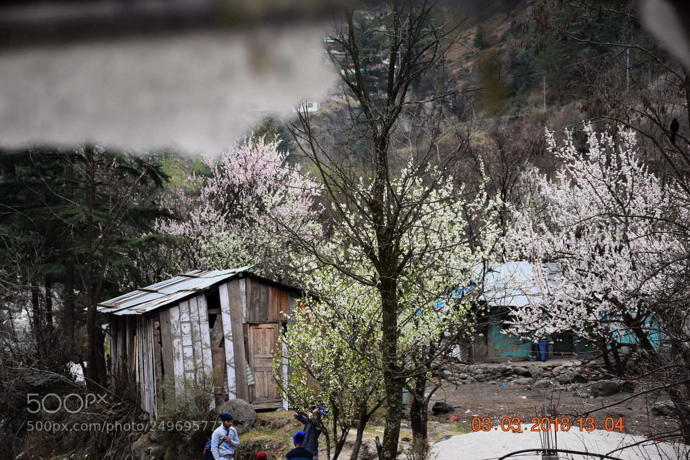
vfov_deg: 14.7
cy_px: 230
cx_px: 345
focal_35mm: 93
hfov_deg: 21.9
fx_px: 1783
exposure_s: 1/125
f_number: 5.6
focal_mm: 62
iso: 250
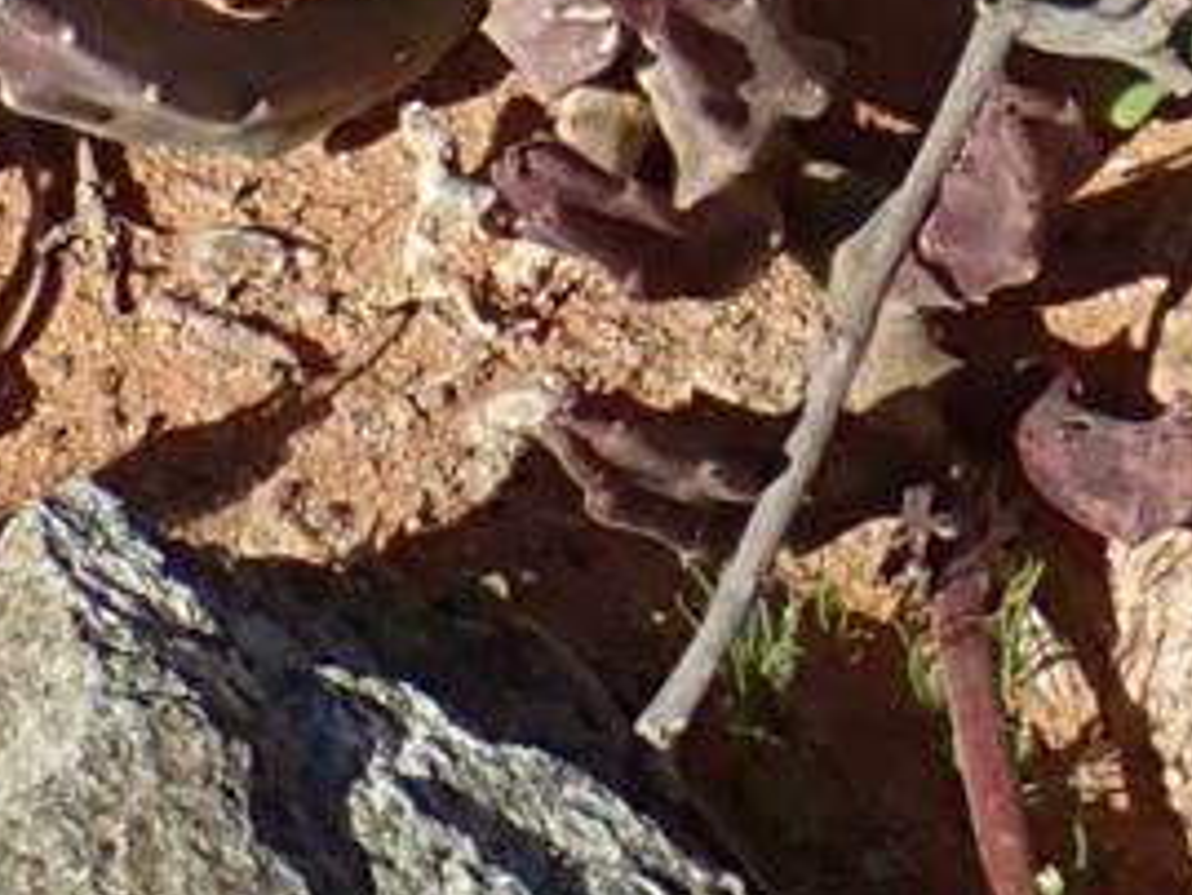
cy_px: -789
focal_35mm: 364
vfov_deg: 4.0
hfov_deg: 5.4
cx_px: 461
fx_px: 12540
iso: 100
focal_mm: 8.99
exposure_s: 1/500
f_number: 4.5
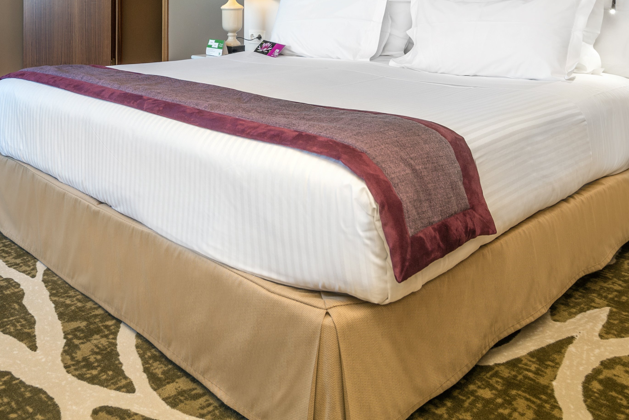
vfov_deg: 33.9
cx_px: 209
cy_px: -20
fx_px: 612
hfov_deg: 53.3
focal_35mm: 35
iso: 250
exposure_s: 1/60
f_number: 4
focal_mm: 16
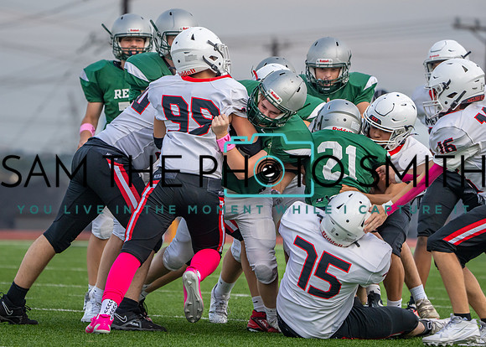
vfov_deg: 4.5
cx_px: 229
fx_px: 4420
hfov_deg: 6.3
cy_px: 178
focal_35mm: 320
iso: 1250
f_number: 5.6
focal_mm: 274
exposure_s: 1/1000
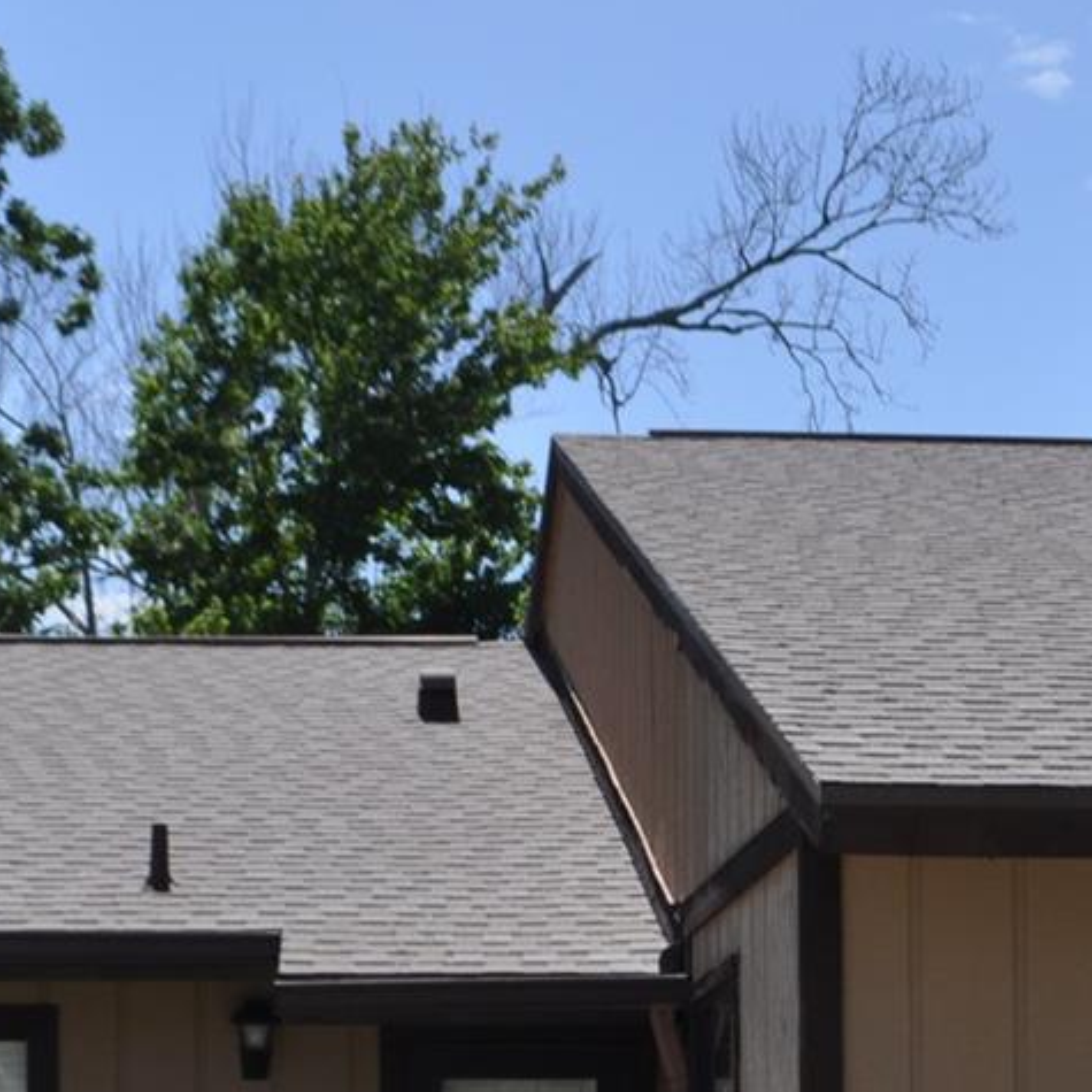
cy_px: 1172
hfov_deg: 16.9
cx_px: 635
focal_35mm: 103
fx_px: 3676
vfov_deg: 16.4
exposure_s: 1/400
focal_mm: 24
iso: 200
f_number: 10
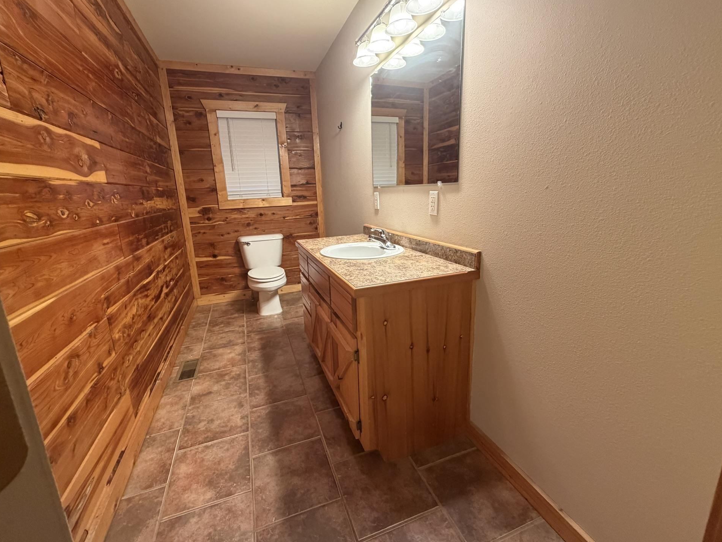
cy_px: 258
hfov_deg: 98.1
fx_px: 313
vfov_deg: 81.7
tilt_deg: -12.5
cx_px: 352
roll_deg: +2.5
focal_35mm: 15
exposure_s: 1/60
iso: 400
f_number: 2.2
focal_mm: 2.22
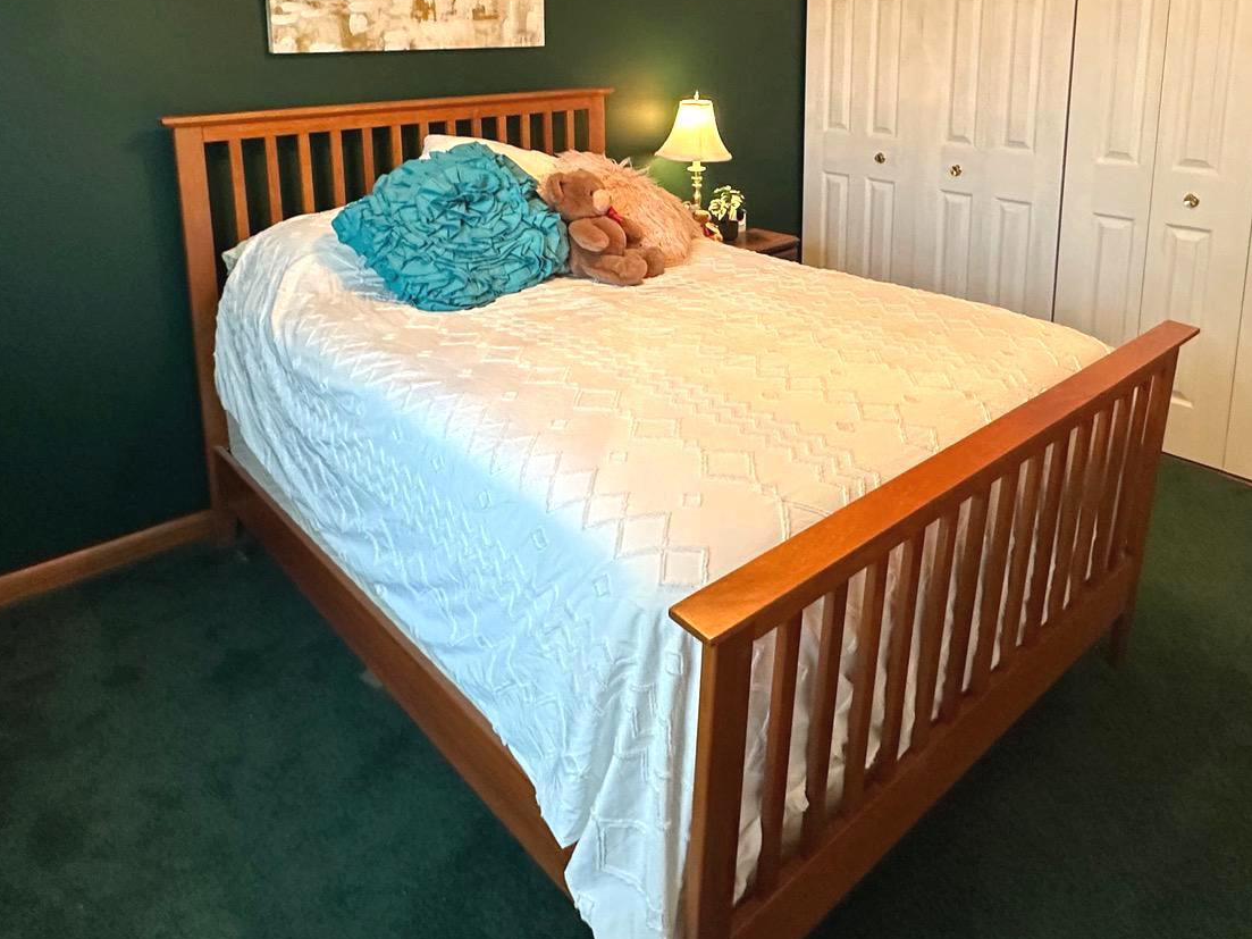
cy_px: 201
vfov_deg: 50.2
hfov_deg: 67.2
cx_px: 664
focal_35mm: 26
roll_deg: -0.1
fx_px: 940
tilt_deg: -11.4
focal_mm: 2.22
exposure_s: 1/60
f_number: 2.2
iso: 320
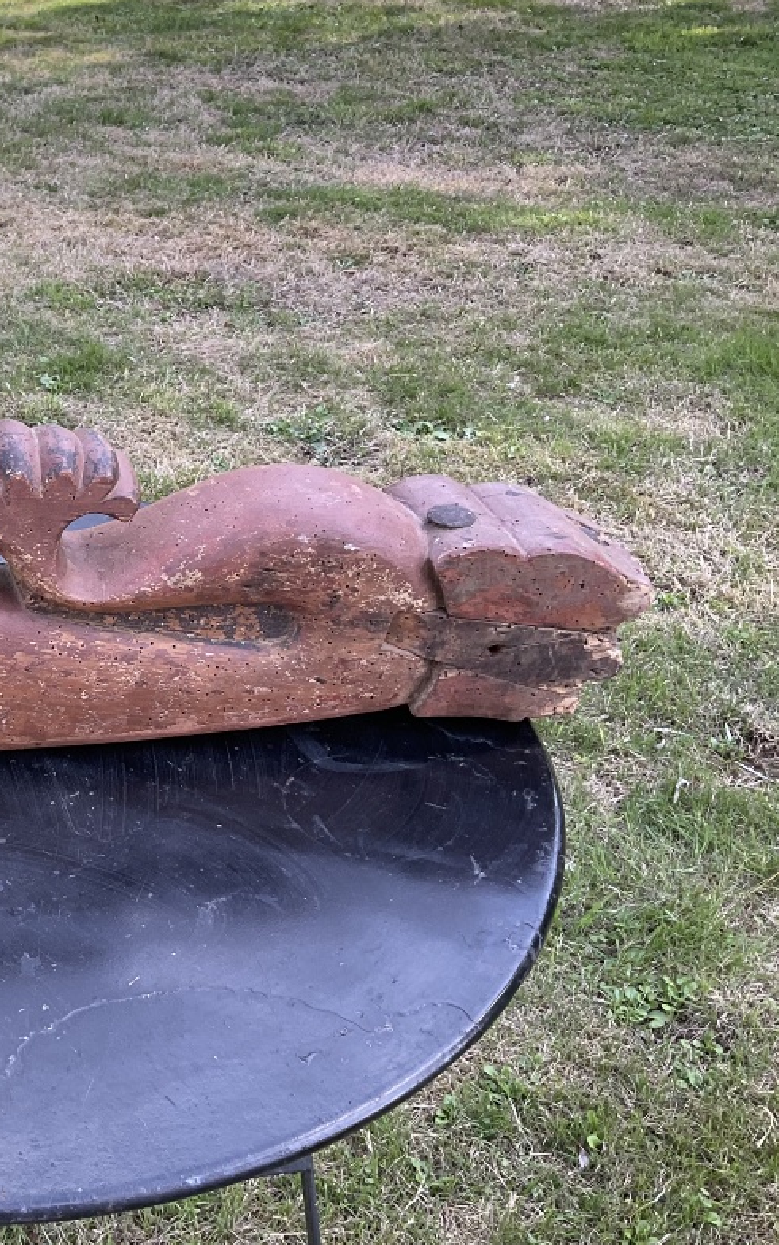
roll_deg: +0.6
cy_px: 601
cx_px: -83
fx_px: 1596
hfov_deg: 25.4
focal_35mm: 47
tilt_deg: -29.8
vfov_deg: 42.6
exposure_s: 1/126
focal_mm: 3
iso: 16
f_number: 1.8
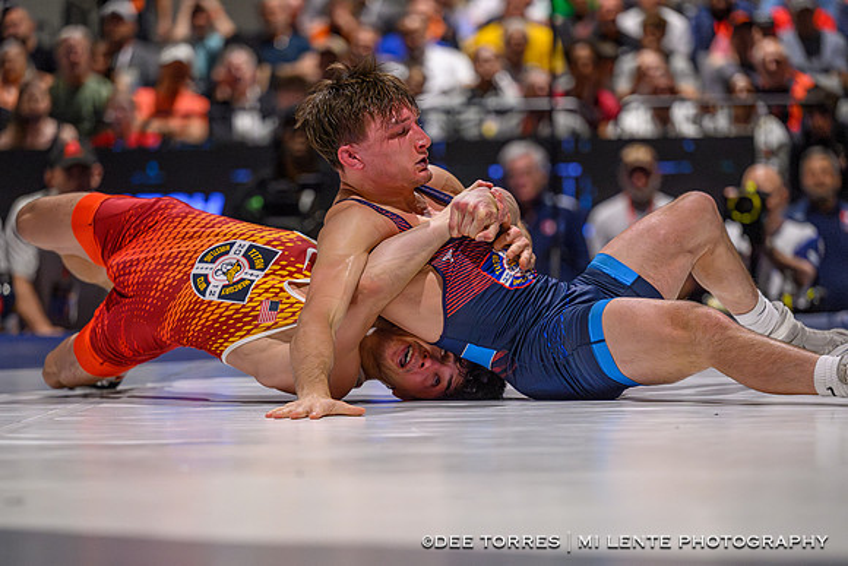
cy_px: 317
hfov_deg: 12.6
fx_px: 3848
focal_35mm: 163
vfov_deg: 8.4
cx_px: 386
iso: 5600
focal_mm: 145
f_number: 2.8
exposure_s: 1/800
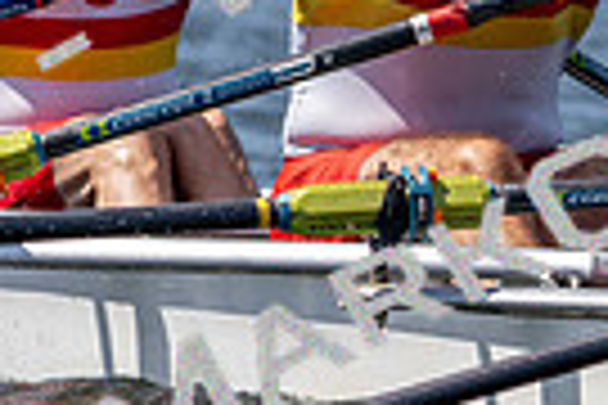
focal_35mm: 975
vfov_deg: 1.4
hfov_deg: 2.1
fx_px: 16465
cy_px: 29
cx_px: 721
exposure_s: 1/2000
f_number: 5.6
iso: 200
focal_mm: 227
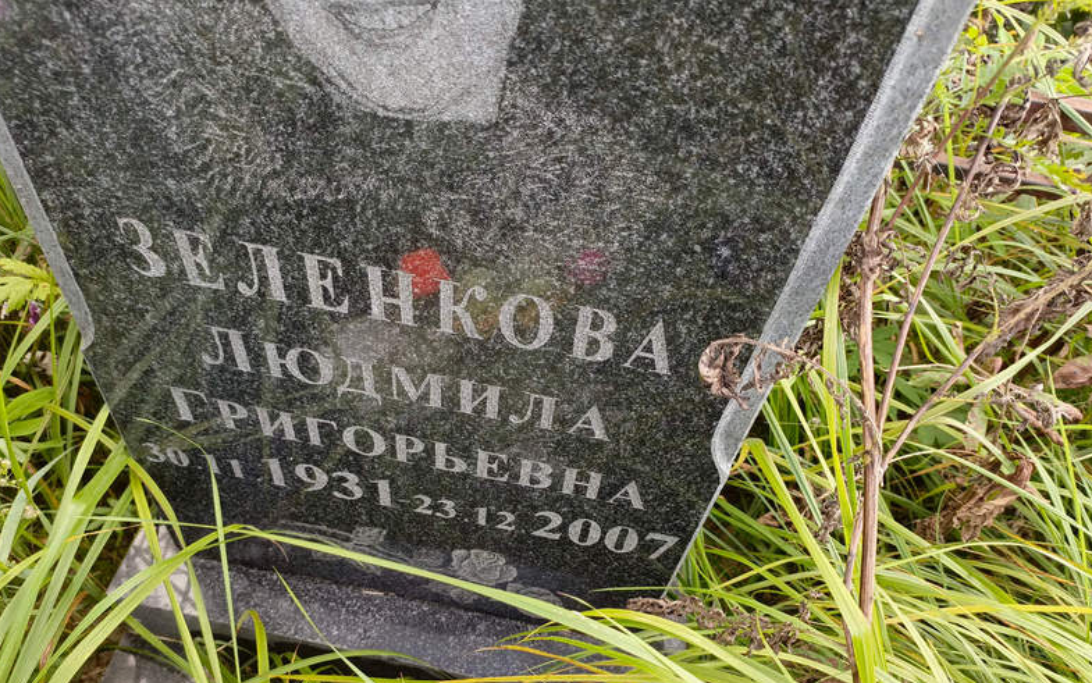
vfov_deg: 45.8
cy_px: 405
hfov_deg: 68.4
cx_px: 540
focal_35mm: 27
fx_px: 804
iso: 136
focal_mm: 4.76
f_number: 1.69
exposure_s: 1/100
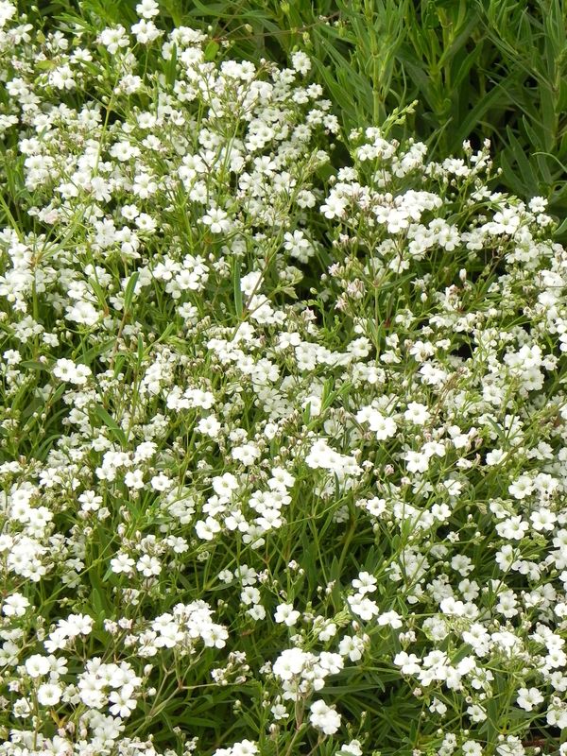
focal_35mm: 144
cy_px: 378
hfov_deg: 10.3
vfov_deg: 13.7
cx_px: 284
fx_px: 3145
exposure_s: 1/200
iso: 160
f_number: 5
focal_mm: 25.7
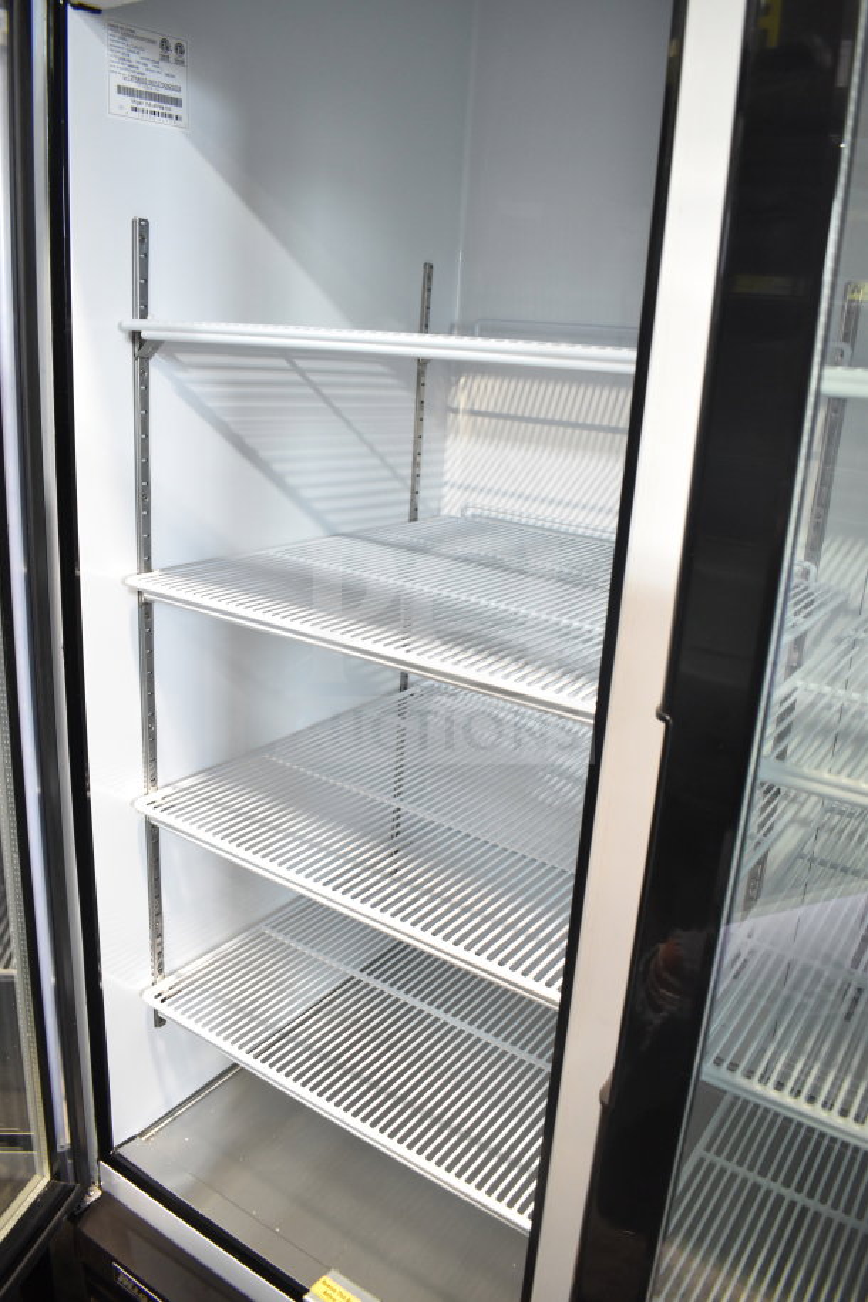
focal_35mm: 27
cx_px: 434
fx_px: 976
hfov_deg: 47.9
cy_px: 651
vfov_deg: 67.4
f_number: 3.5
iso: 1100
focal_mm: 18
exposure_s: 1/30
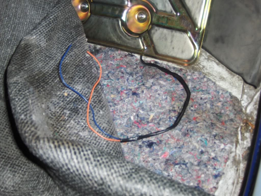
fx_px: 264
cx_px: 130
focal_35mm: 35
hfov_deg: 52.6
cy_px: 98
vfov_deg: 40.7
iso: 100
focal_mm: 7.5
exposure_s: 1/60
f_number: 2.8
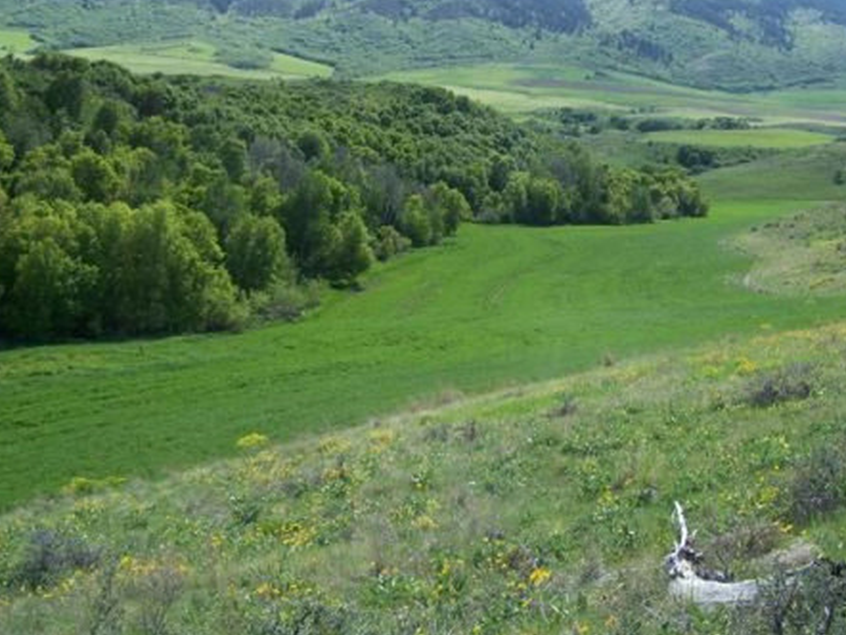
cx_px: 534
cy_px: 239
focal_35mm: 55
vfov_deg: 26.5
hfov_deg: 34.7
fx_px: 1345
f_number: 2.8
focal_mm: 6.3
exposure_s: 1/800
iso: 80
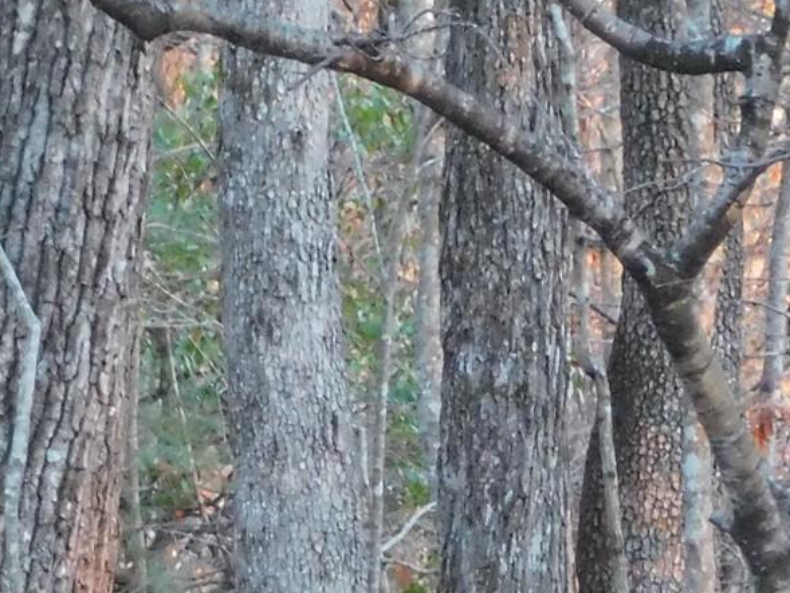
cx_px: -512
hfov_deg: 2.5
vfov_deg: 1.8
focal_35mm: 806
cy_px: 832
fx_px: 18398
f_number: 5.6
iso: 800
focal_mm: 41.3
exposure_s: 1/13
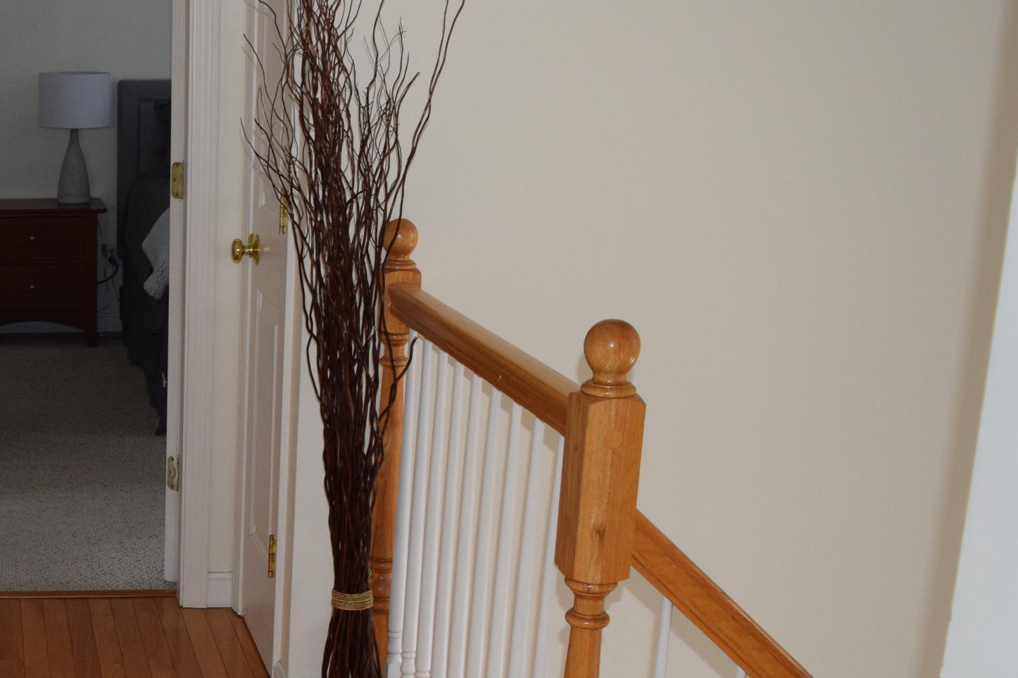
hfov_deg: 33.1
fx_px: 1583
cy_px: 521
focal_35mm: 56
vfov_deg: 23.9
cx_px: 30
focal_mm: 18
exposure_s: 1/100
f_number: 5
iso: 800
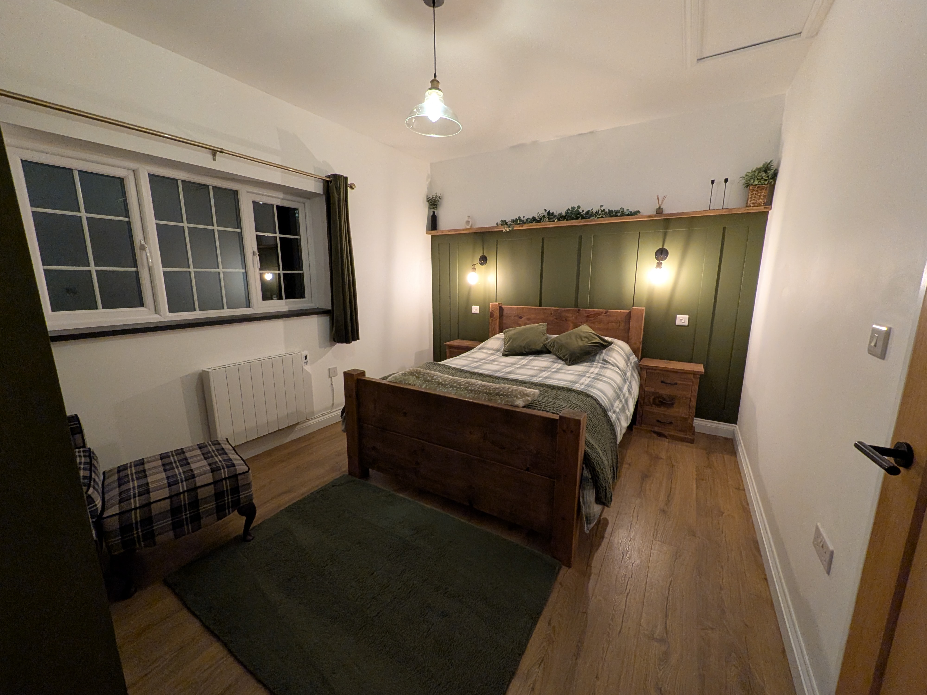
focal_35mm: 13
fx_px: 348
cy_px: 348
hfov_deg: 106.2
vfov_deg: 89.9
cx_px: 464
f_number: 2.2
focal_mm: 1.54
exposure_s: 1/25
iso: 355
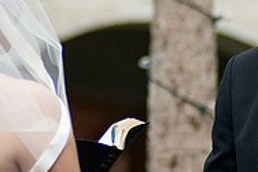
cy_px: 47
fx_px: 4096
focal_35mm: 572
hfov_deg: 3.6
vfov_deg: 2.4
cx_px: 158
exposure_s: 1/160
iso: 400
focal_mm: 185
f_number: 4.8
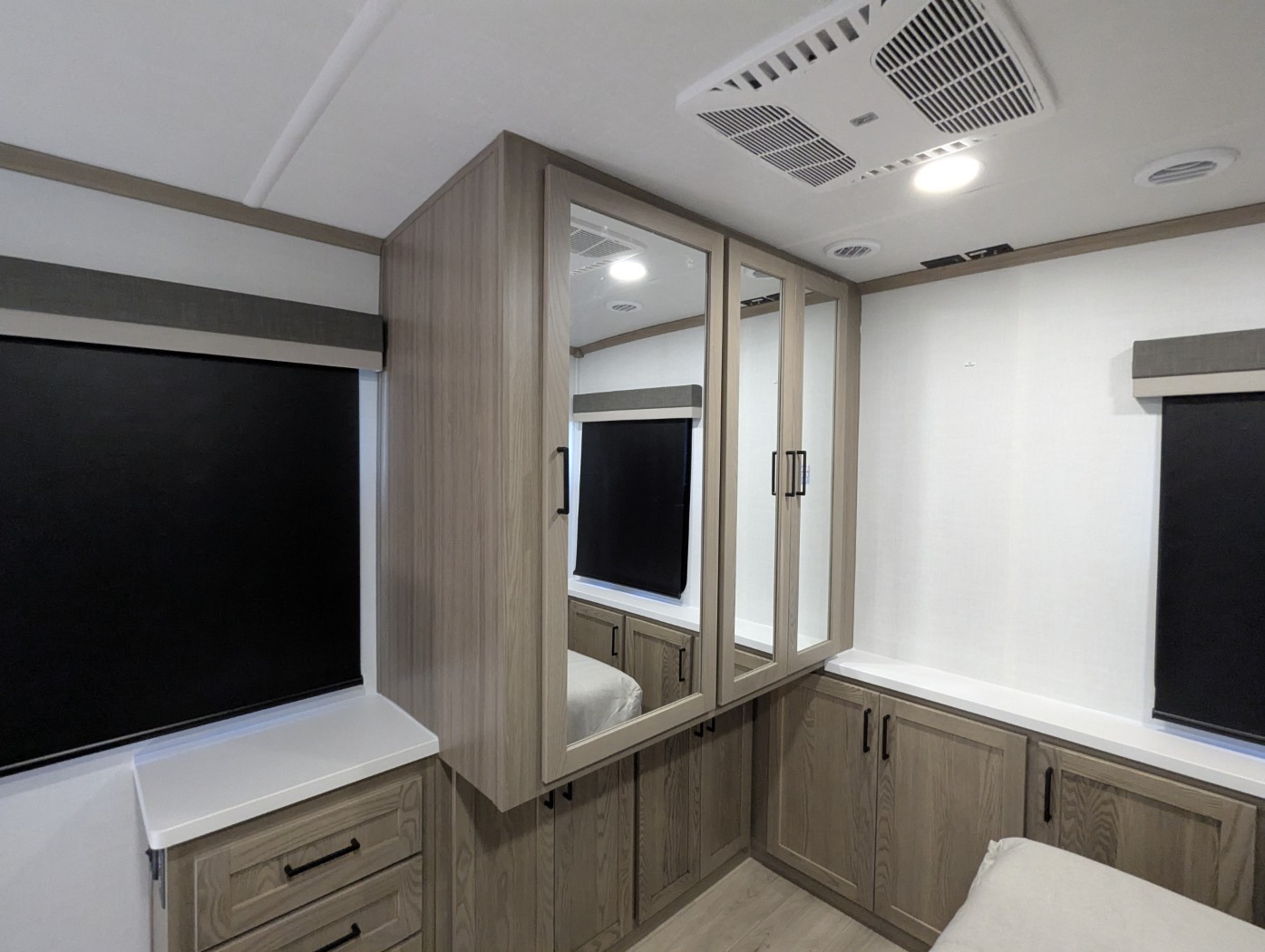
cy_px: 476
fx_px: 585
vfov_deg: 78.2
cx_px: 632
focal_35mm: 16
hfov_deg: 94.4
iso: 543
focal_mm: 2.35
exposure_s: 1/50
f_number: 2.2
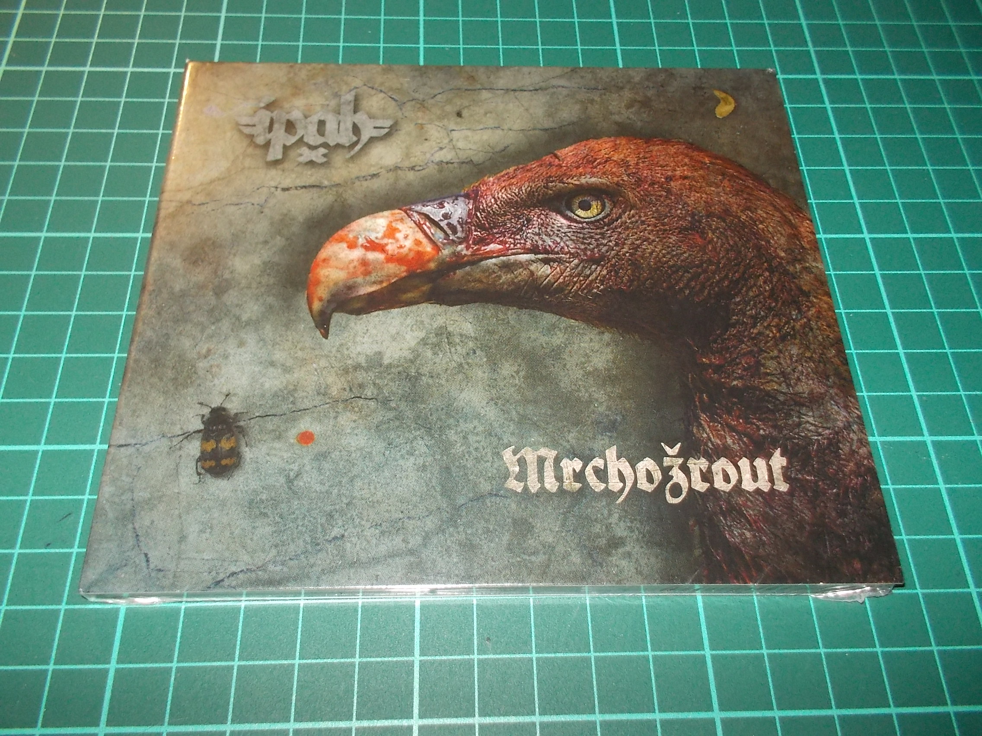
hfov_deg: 61.7
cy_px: 368
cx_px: 491
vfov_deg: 48.2
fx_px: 823
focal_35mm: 29
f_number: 3.3
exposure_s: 1/30
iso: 200
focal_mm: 4.1
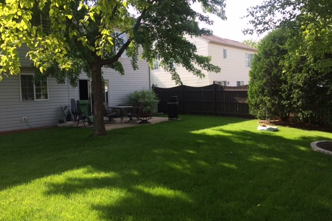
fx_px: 286
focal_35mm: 31
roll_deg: +3.7
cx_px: 169
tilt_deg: -2.9
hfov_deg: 60.3
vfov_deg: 42.3
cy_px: 103
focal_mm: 4.15
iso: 32
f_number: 2.2
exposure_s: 1/586
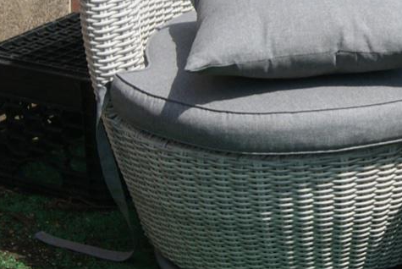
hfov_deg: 11.1
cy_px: -76
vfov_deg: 7.5
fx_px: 2024
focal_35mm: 181
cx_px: 506
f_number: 9
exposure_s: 1/250
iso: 100
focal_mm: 28
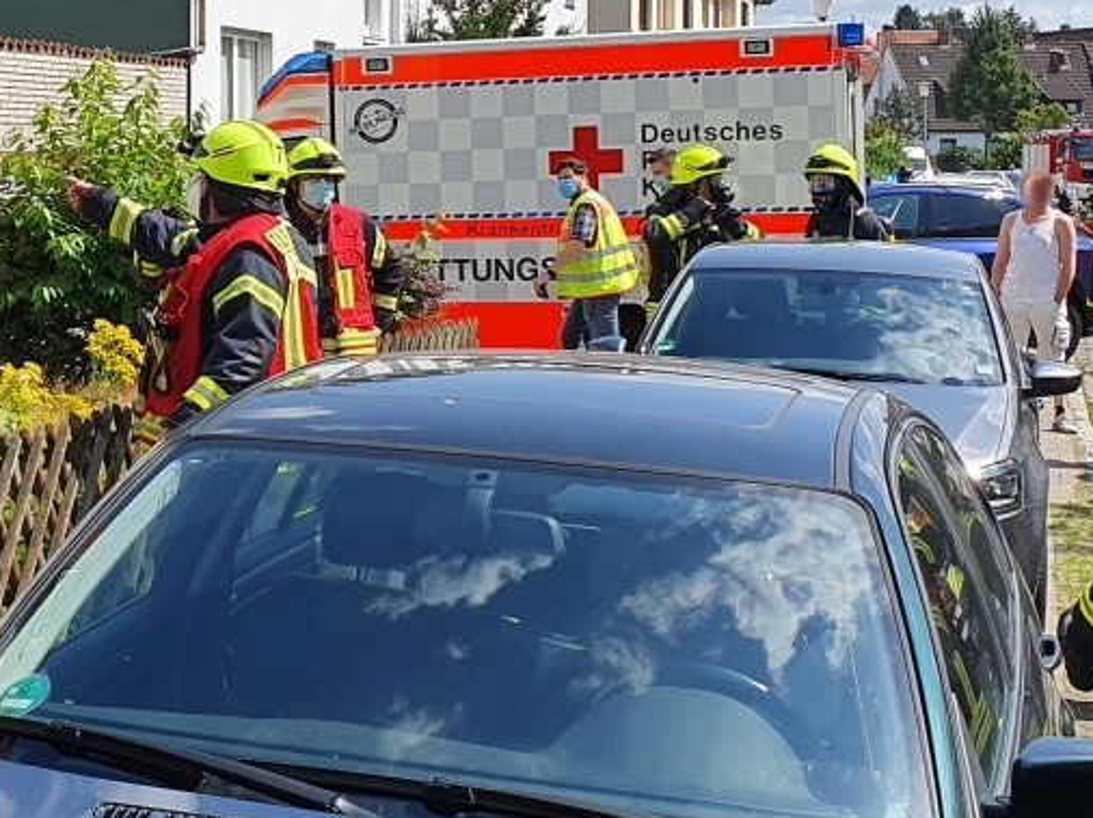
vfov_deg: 19.6
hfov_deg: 25.4
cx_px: 82
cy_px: 140
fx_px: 2335
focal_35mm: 74
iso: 50
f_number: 2.4
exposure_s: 1/1460
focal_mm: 4.3
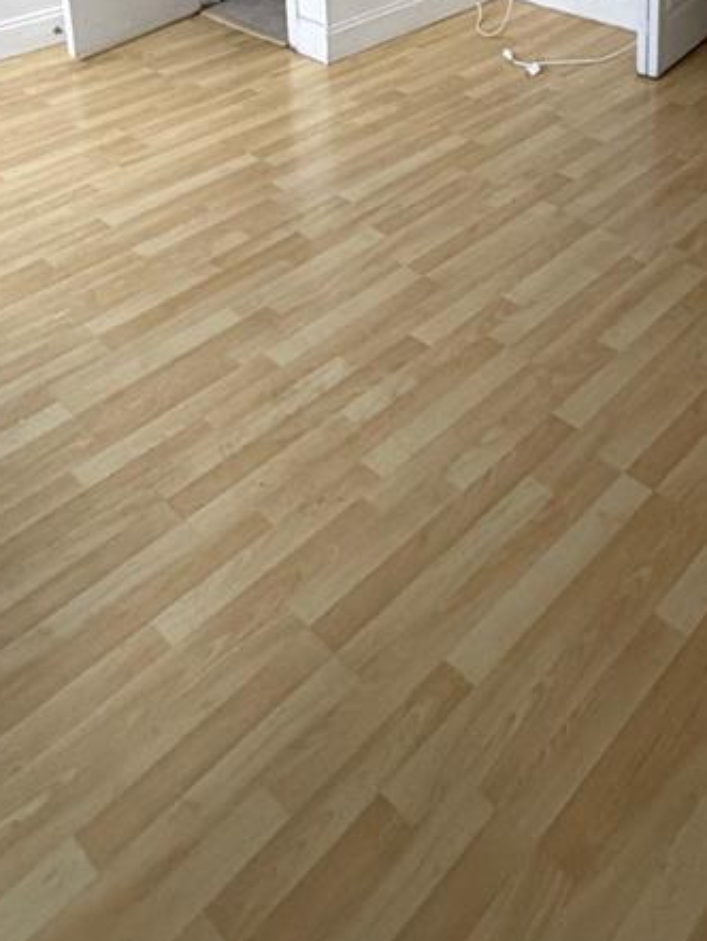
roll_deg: +0.3
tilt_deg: -15.2
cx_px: 486
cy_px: -66
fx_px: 1034
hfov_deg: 37.2
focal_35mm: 38
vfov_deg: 40.6
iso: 320
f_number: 2.2
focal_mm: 2.22
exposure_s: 1/60
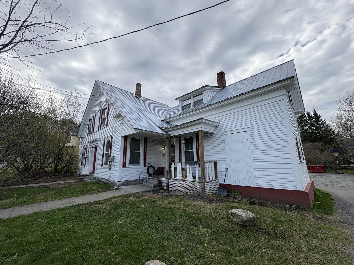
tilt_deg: +13.5
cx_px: 177
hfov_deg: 102.1
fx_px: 143
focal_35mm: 14
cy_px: 132
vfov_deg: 85.7
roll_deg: +1.5
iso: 50
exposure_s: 1/932
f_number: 2.2
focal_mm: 2.22
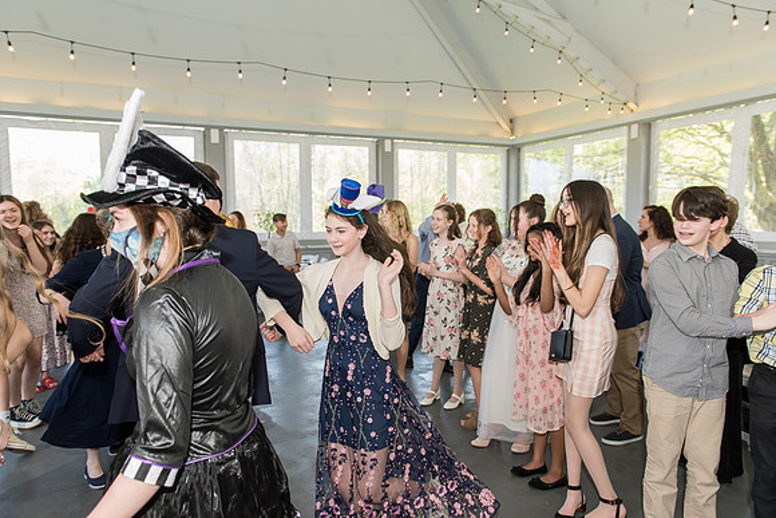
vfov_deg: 53.2
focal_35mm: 24
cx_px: 388
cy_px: 259
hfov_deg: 73.7
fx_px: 517
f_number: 4
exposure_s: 1/160
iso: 640
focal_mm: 24
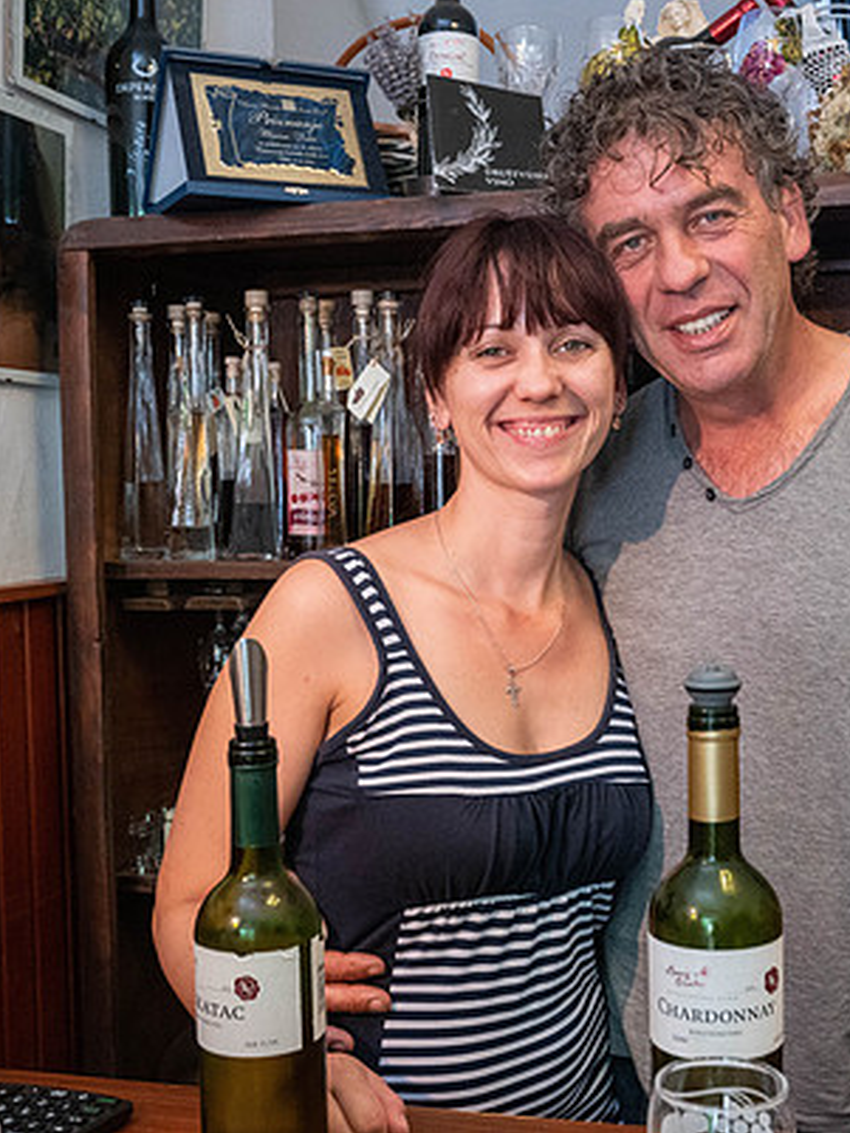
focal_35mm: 45
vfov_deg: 42.1
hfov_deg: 32.0
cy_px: 565
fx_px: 1473
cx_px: 540
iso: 6400
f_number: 8
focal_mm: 31
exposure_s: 1/60
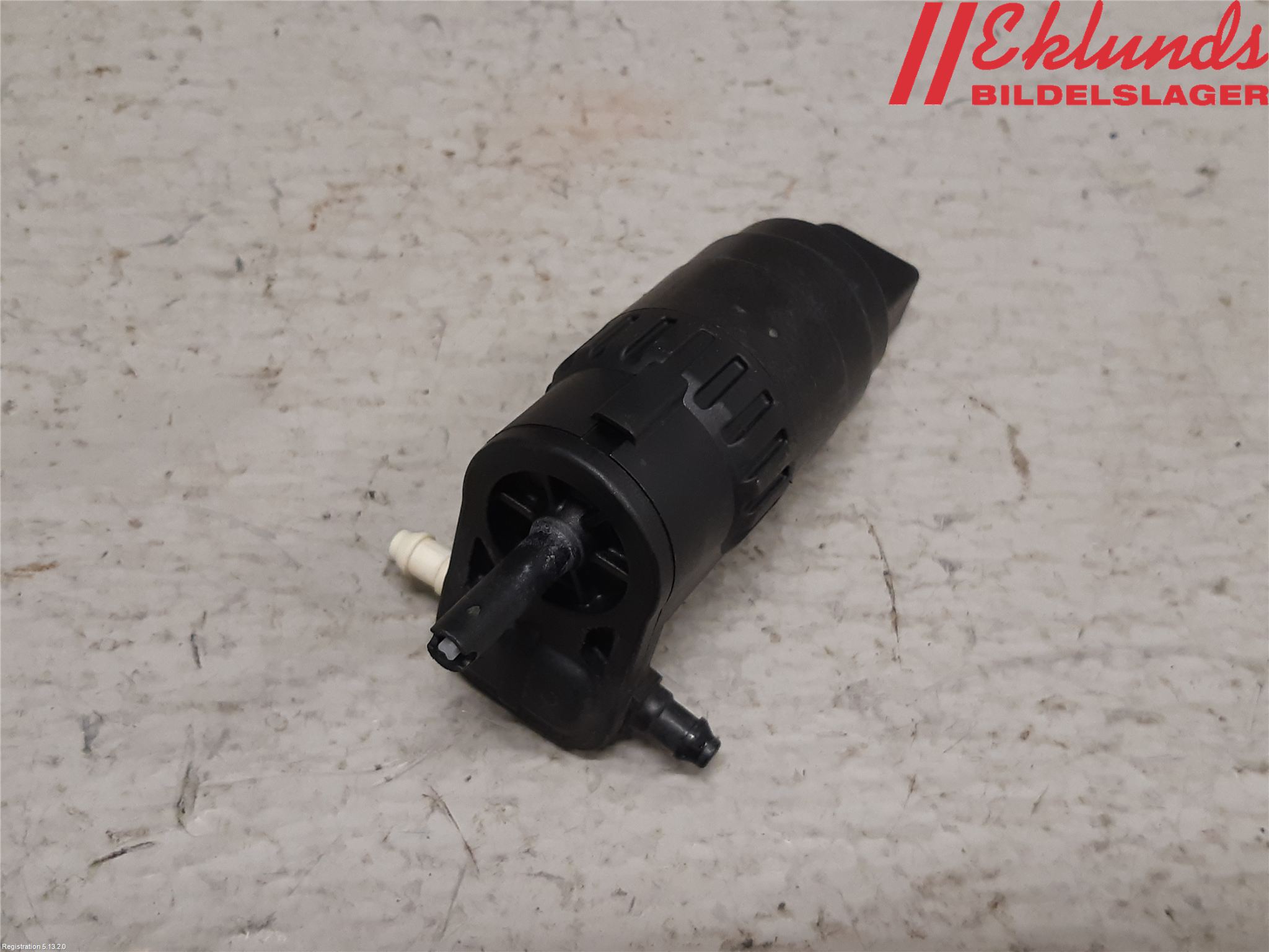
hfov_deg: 67.3
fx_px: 953
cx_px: 634
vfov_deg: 53.1
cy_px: 476
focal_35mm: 26
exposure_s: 1/50
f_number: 1.7
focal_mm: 3.93
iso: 125
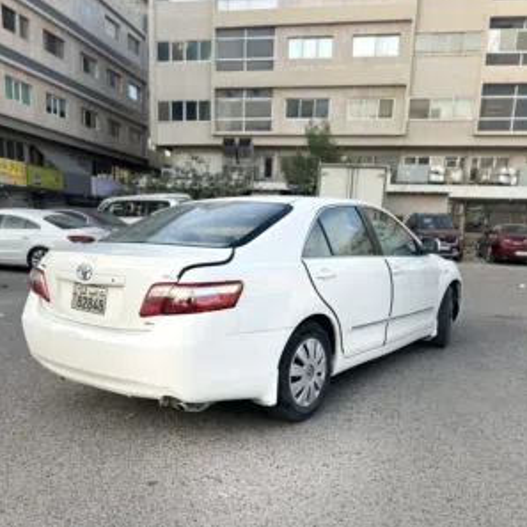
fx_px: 534
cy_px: 341
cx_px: 264
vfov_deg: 51.8
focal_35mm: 31
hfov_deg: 52.5
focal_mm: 5.7
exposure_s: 1/808
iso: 50
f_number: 1.5
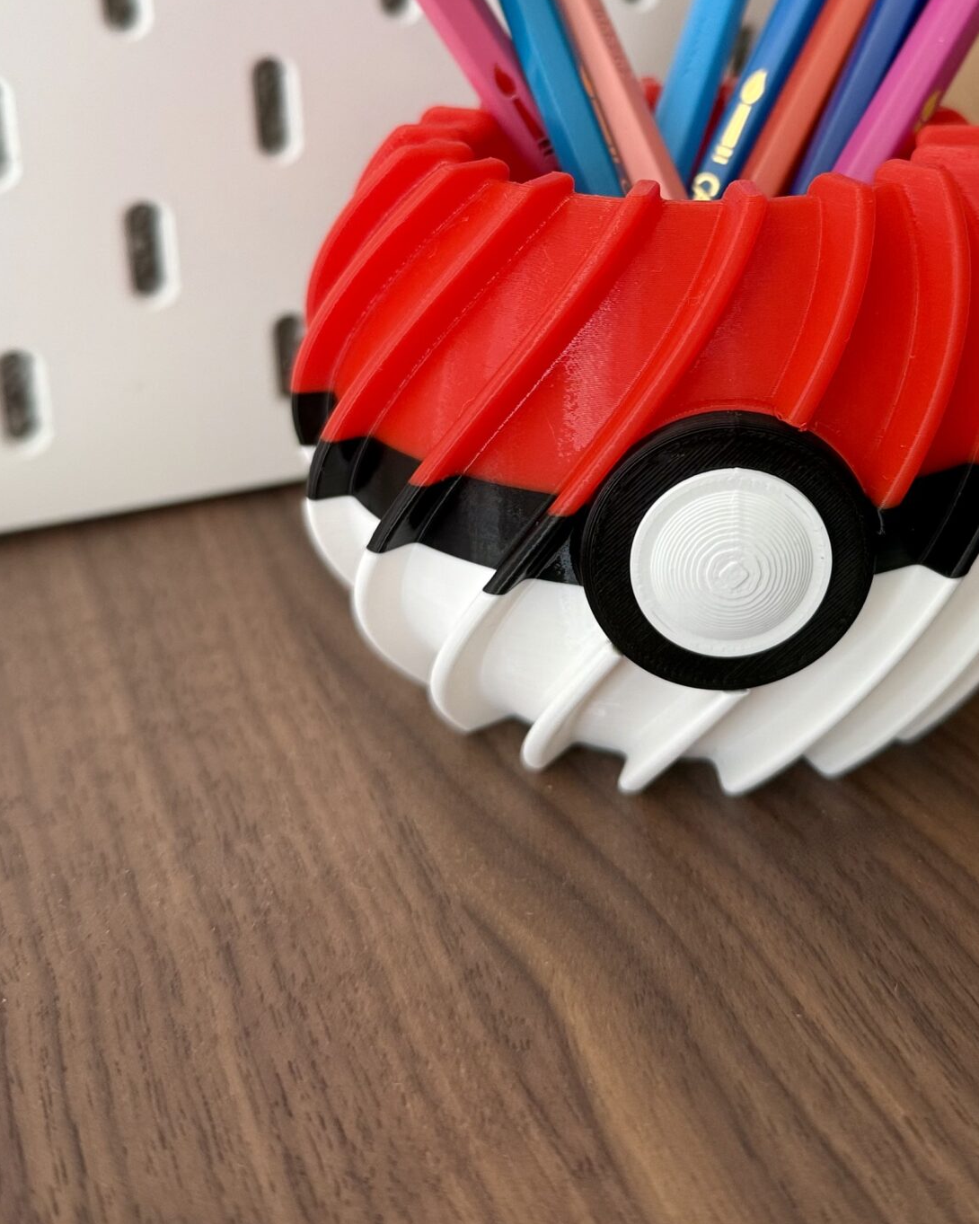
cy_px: 307
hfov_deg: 33.7
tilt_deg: -18.0
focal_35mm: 44
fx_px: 1594
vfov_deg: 40.8
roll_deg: -0.8
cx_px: 684
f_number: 1.78
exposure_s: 1/121
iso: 160
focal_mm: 6.76
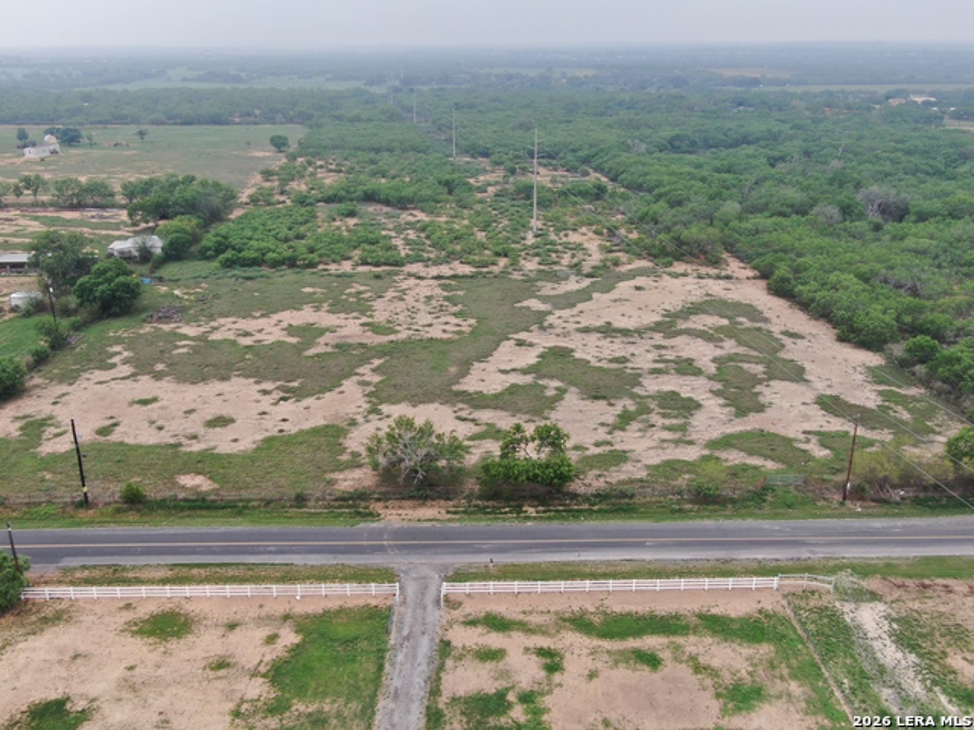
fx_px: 929
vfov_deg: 42.9
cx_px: 487
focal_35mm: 33
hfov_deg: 55.4
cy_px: 365
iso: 100
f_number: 3.2
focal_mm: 5.57
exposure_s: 1/240
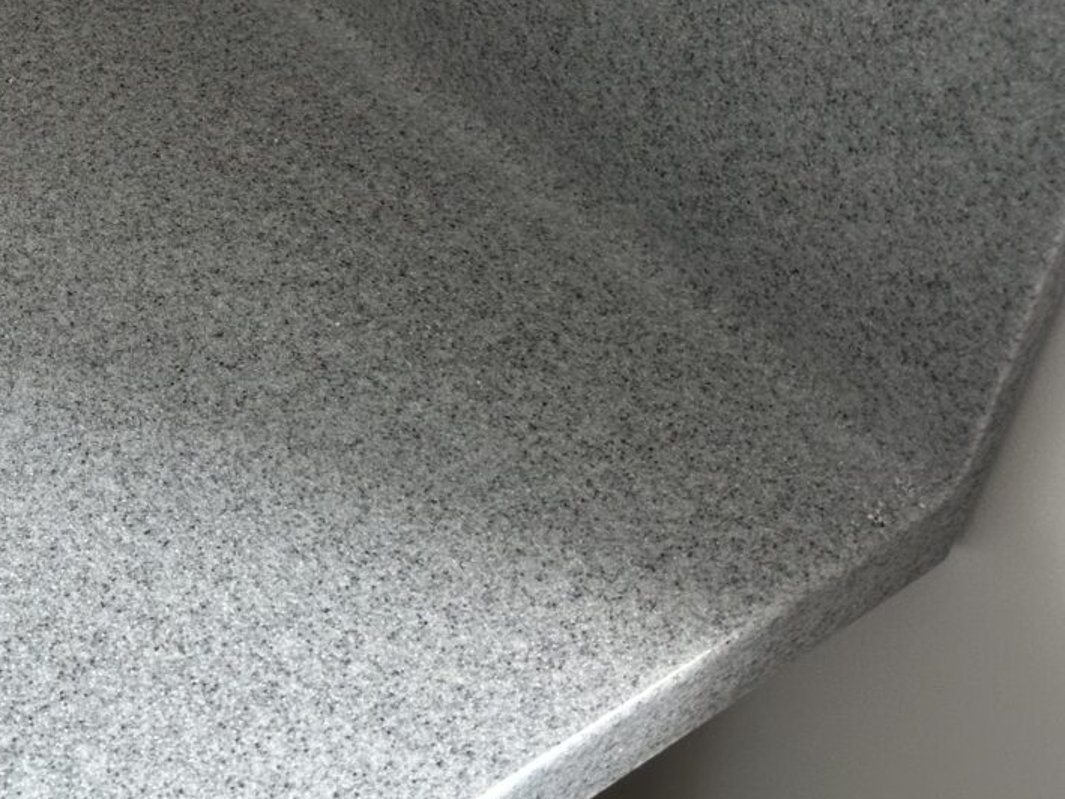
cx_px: -161
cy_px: 17
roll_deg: +6.9
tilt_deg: -38.8
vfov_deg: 21.8
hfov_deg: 26.9
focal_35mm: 65
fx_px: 2000
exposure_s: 1/121
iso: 160
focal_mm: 6.86
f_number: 1.78
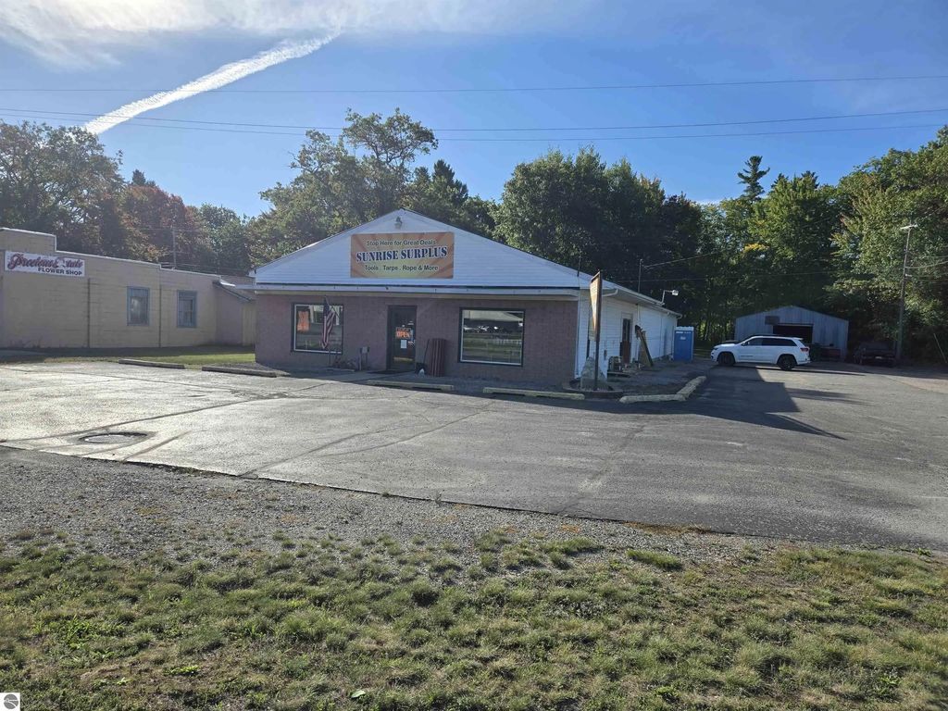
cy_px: 356
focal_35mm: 23
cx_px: 474
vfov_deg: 58.9
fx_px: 630
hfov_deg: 73.9
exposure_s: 1/2921
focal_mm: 5.4
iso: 32
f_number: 1.8
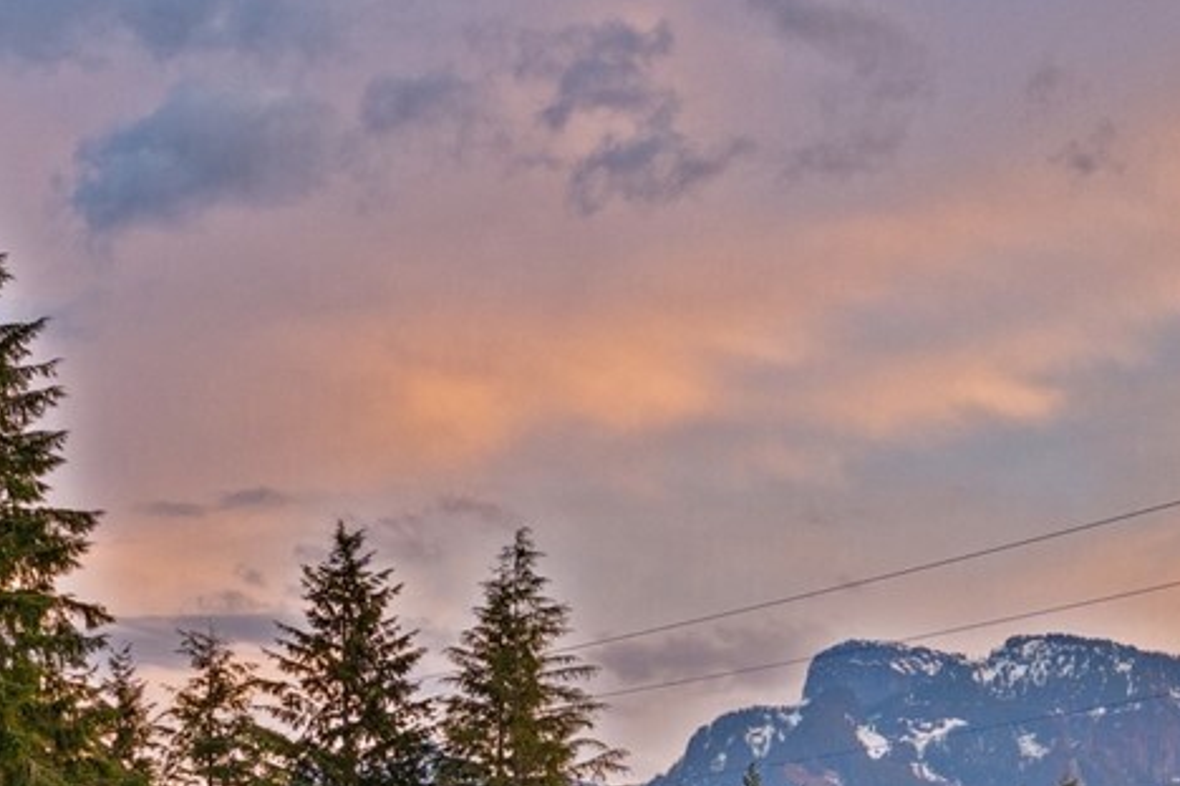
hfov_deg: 22.9
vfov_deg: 14.6
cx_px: 623
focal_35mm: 89
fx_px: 2911
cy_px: 1093
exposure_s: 1/2
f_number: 9
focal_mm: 24.5
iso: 400
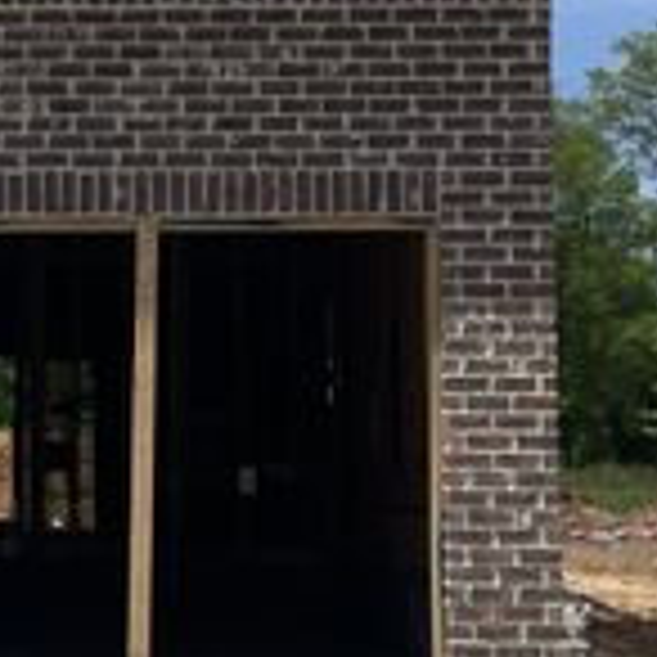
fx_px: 2255
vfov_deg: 16.6
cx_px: 18
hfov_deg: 16.3
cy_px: 236
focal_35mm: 105
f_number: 1.6
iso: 32
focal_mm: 4.2
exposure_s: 1/5051
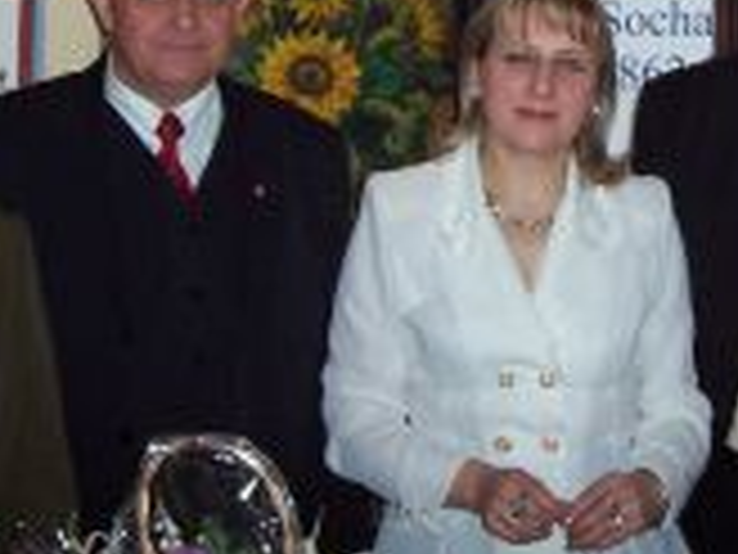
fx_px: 1919
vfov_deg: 16.2
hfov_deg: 21.5
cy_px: 32
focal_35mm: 90
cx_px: 608
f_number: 2.8
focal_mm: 5.6
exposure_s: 1/60
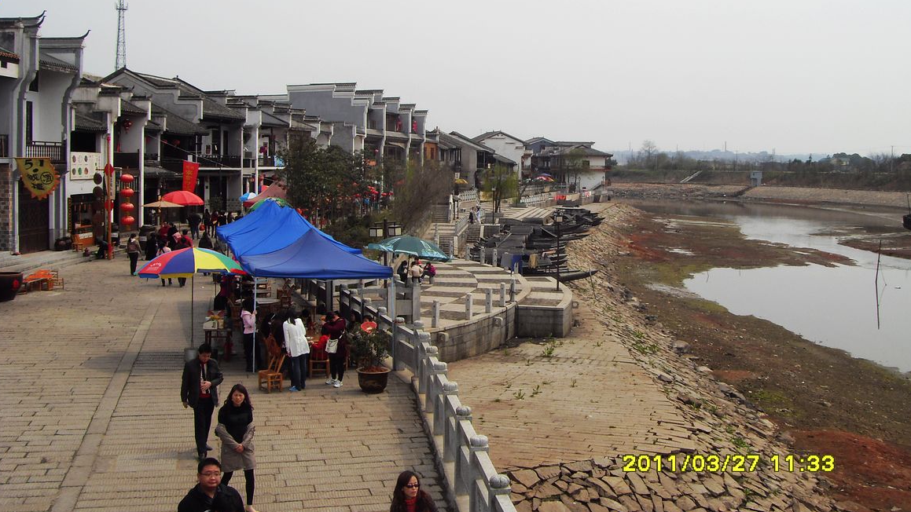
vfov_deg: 27.0
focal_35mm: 44
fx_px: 1063
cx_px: 463
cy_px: 185
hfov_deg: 46.4
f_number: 6.2
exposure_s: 1/350
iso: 80
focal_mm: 6.6
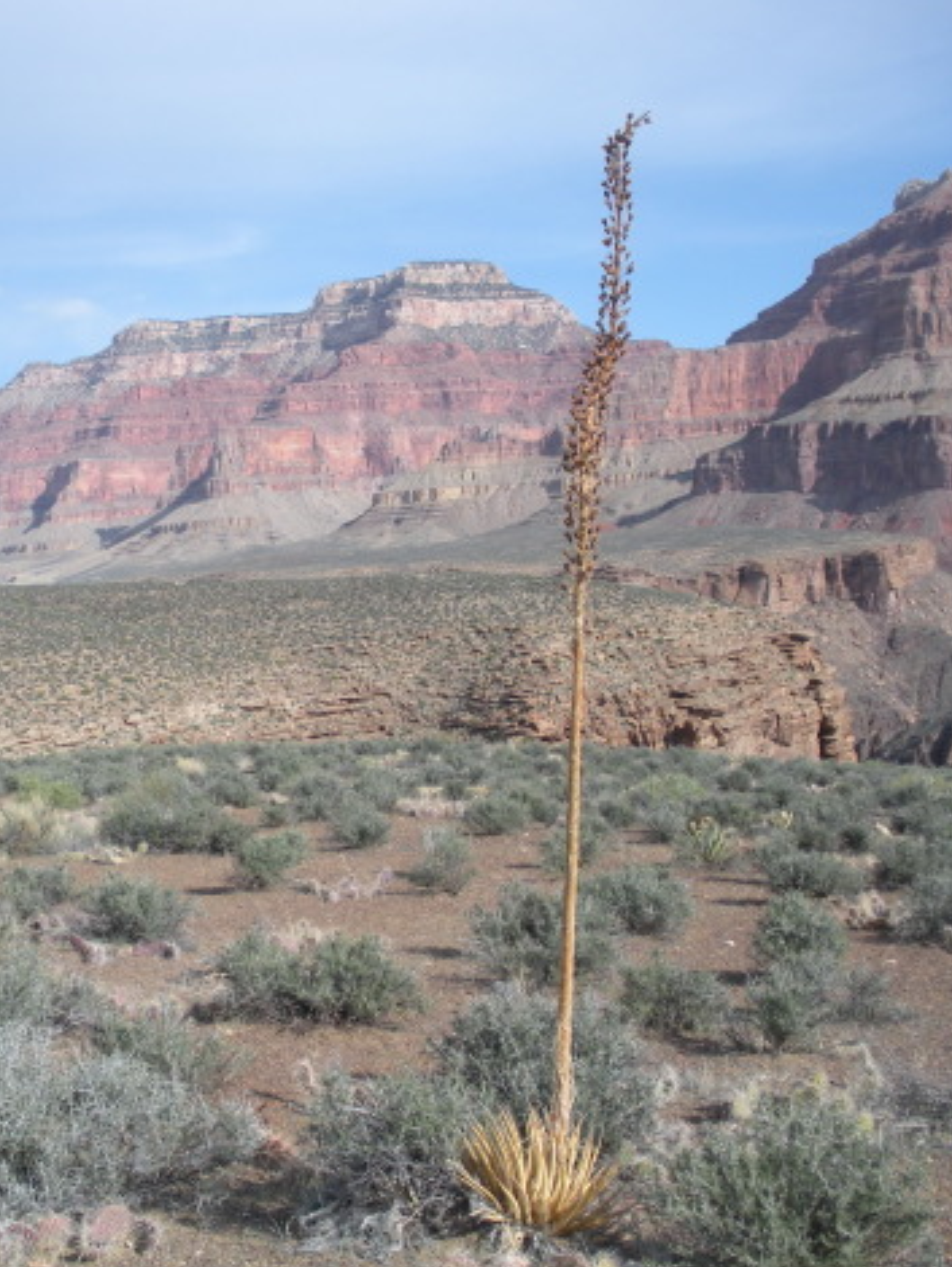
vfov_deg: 38.9
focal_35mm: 49
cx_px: 340
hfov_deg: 29.5
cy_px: 636
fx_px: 1795
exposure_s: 1/560
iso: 64
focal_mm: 6.3
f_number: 3.5
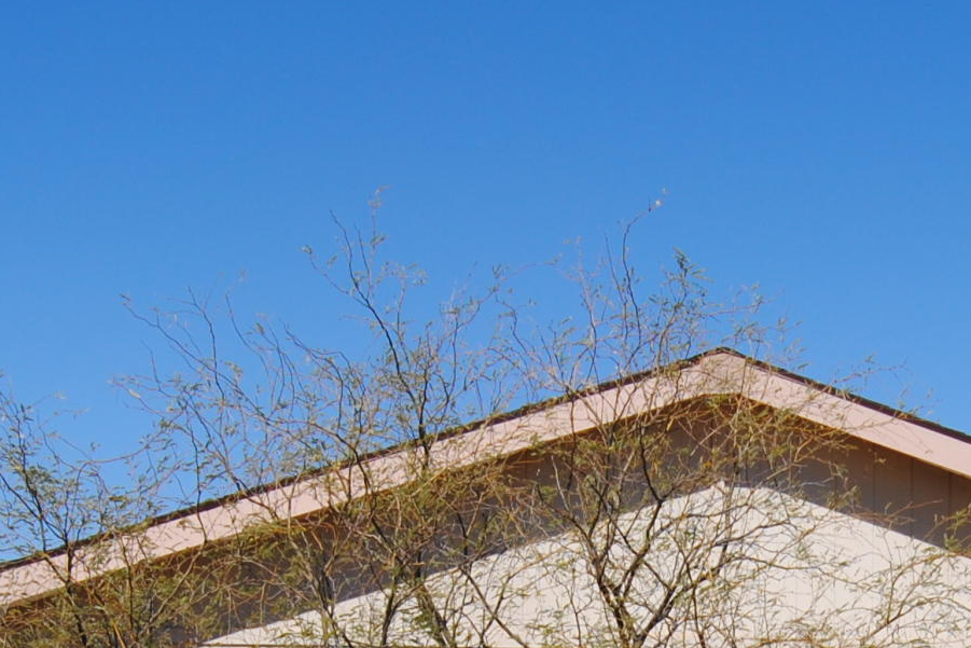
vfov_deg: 14.5
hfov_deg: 22.5
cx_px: 661
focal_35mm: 90
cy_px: 869
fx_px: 2428
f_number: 9
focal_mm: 18
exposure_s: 1/400
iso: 100
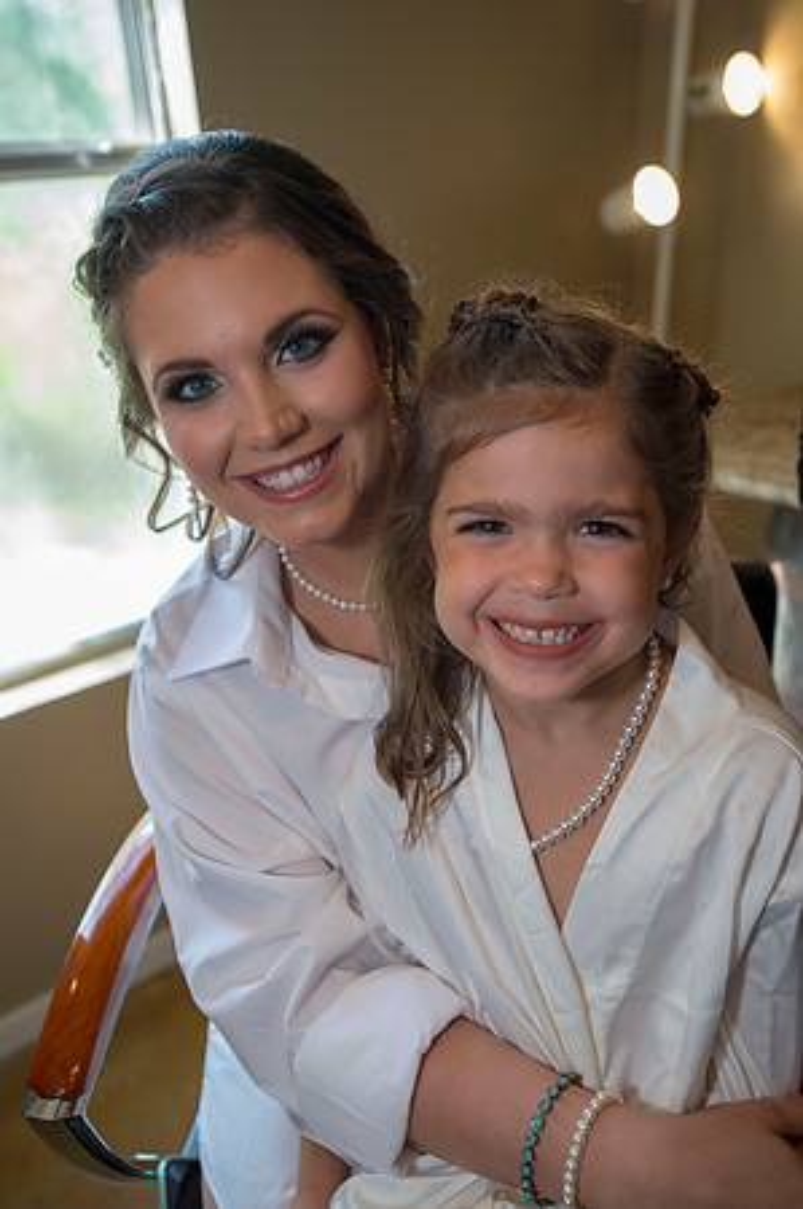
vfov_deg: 58.8
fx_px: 1073
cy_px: 604
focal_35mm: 32
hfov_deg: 41.0
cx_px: 402
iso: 1250
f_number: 4
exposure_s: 1/320
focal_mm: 32
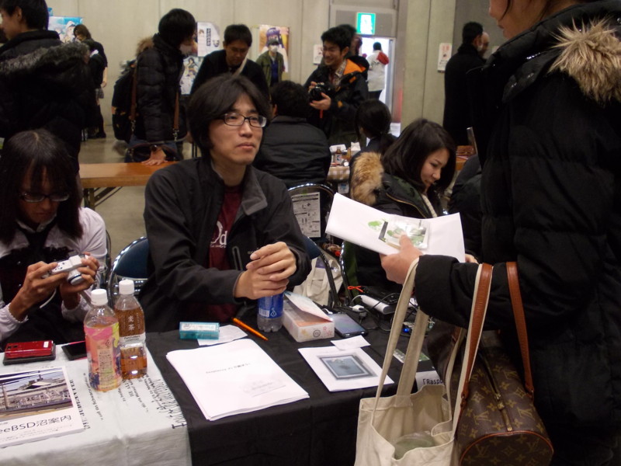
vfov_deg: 37.7
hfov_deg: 49.0
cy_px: 233
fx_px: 682
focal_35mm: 38
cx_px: 310
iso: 200
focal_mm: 5.3
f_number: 3.1
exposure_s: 1/25
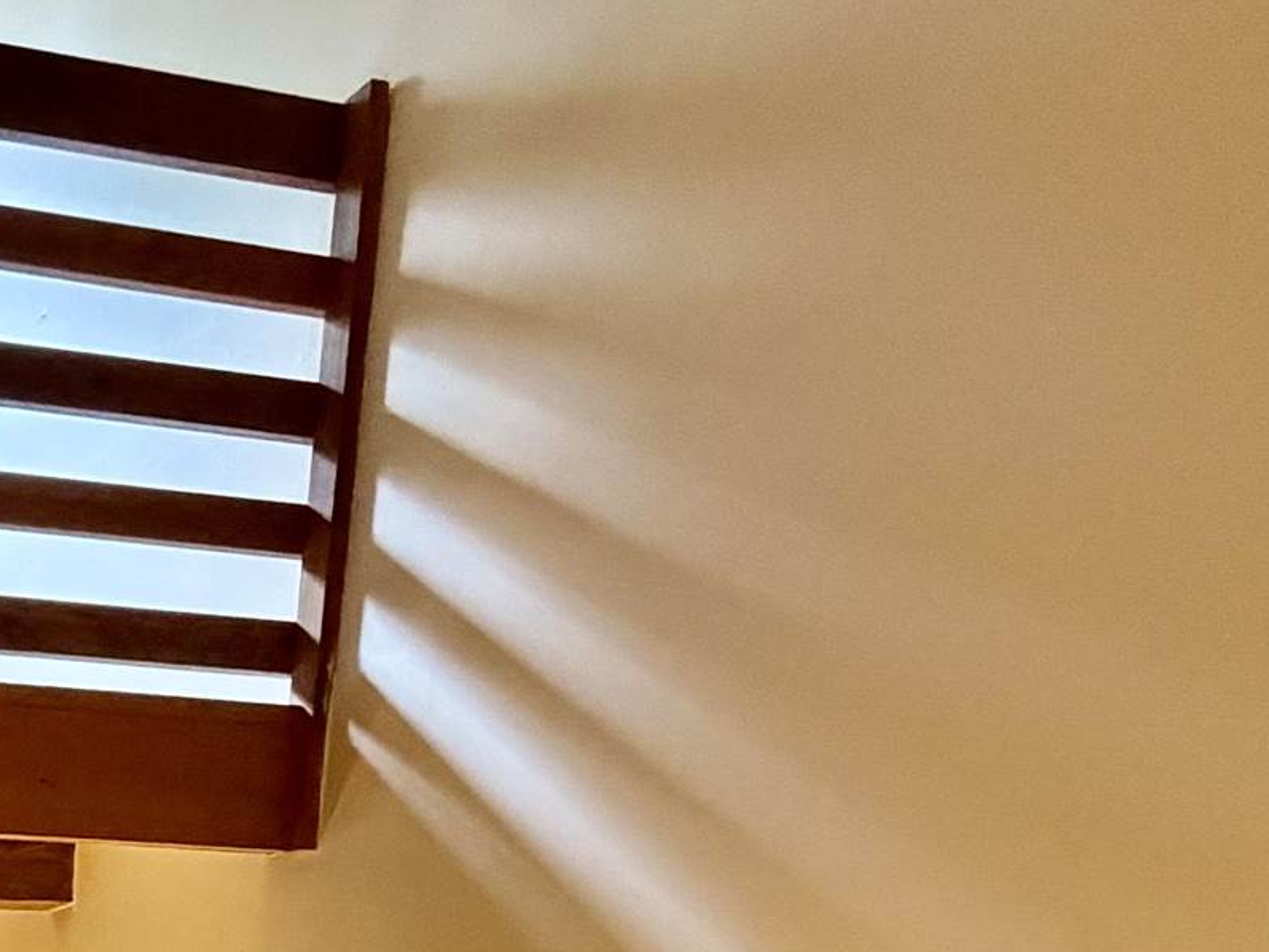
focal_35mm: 54
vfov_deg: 19.4
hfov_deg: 29.2
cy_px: 1759
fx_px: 1980
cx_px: -351
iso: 500
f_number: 2.2
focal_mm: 2.22
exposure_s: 1/60
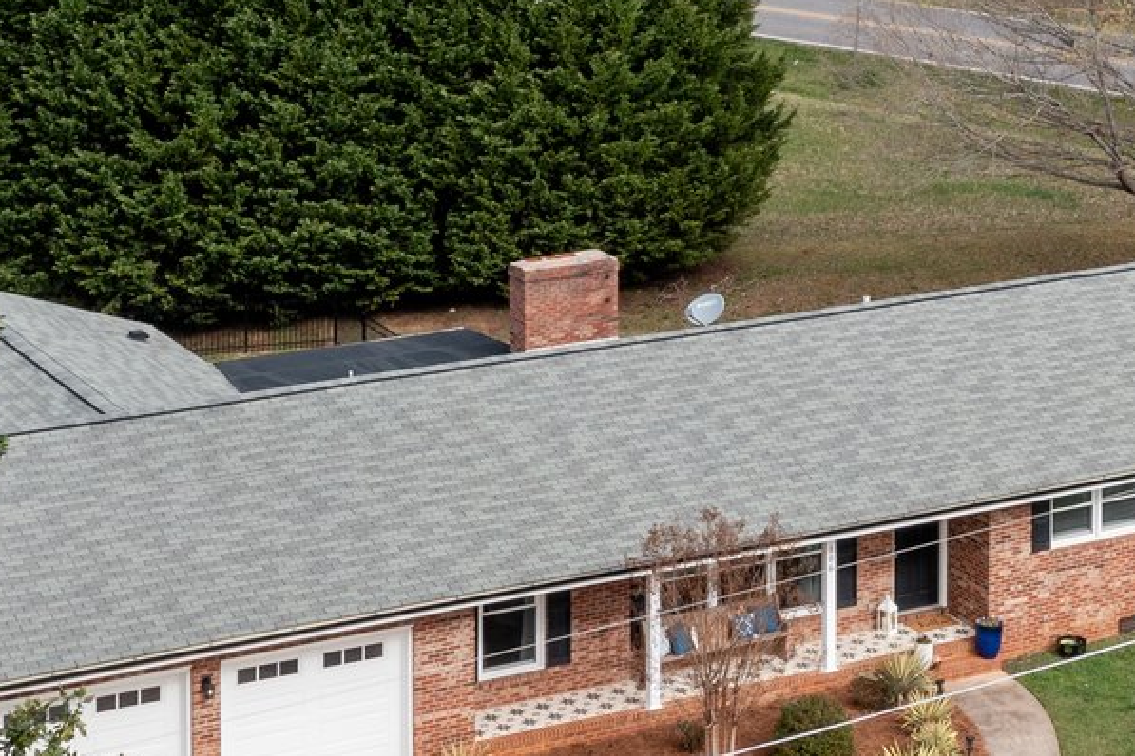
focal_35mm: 96
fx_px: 3026
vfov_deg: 14.2
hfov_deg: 21.1
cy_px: 239
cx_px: 798
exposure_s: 1/320
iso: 100
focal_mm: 10.26
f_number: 5
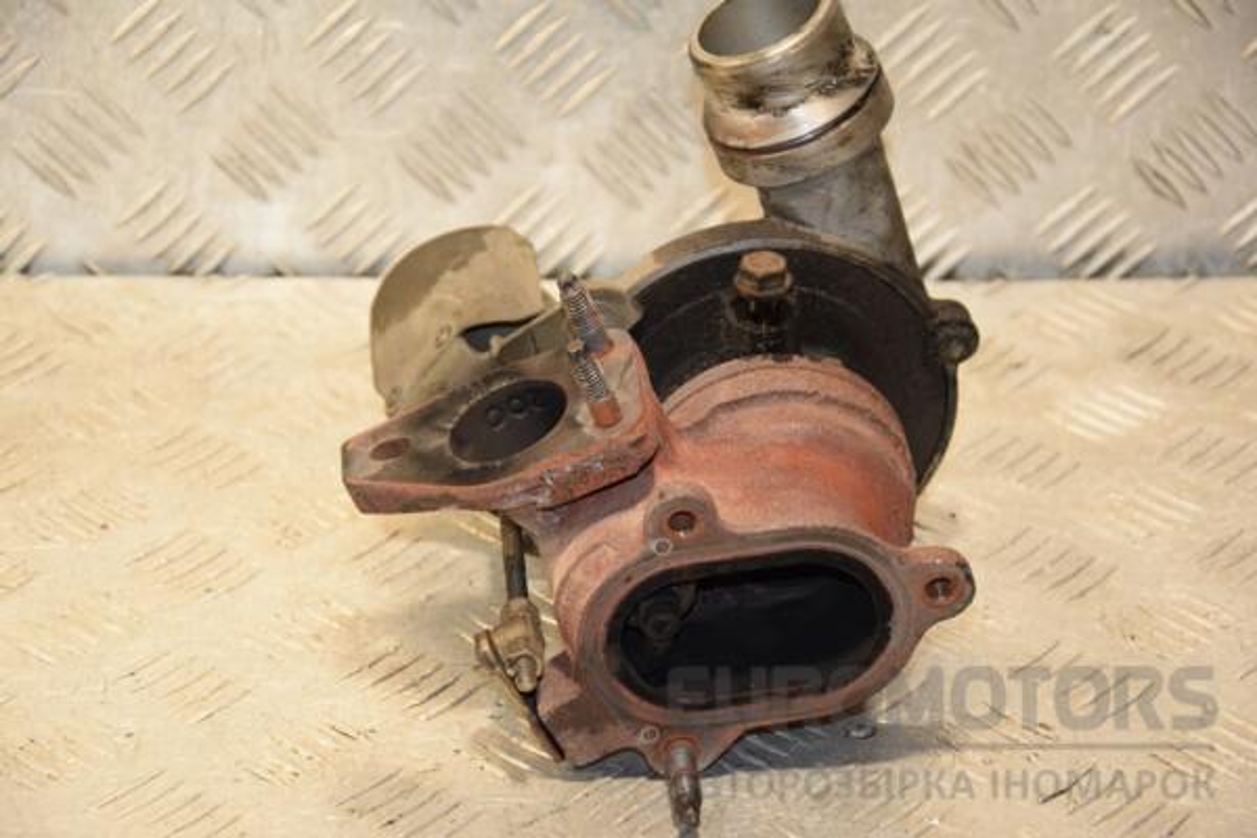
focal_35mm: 120
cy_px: 419
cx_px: 628
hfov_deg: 17.1
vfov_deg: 11.4
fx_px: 4190
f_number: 5.3
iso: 800
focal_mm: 80
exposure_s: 1/125
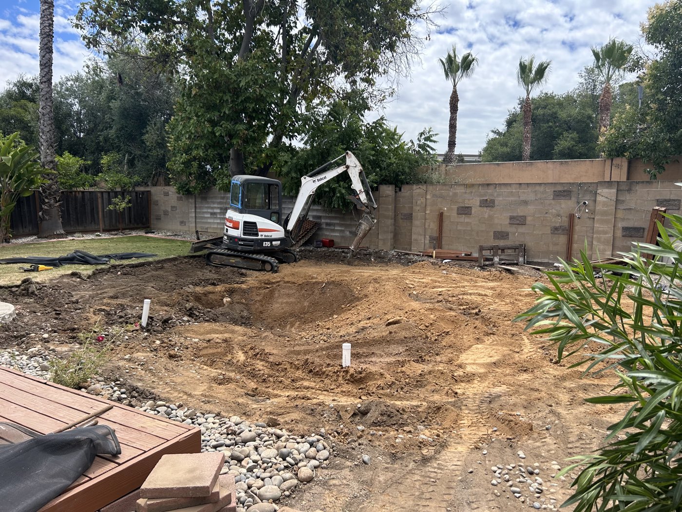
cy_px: 256
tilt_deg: -8.4
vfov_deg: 53.1
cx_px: 341
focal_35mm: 26
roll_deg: -0.4
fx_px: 512
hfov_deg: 67.3
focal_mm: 5.7
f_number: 1.5
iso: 50
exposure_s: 1/2571
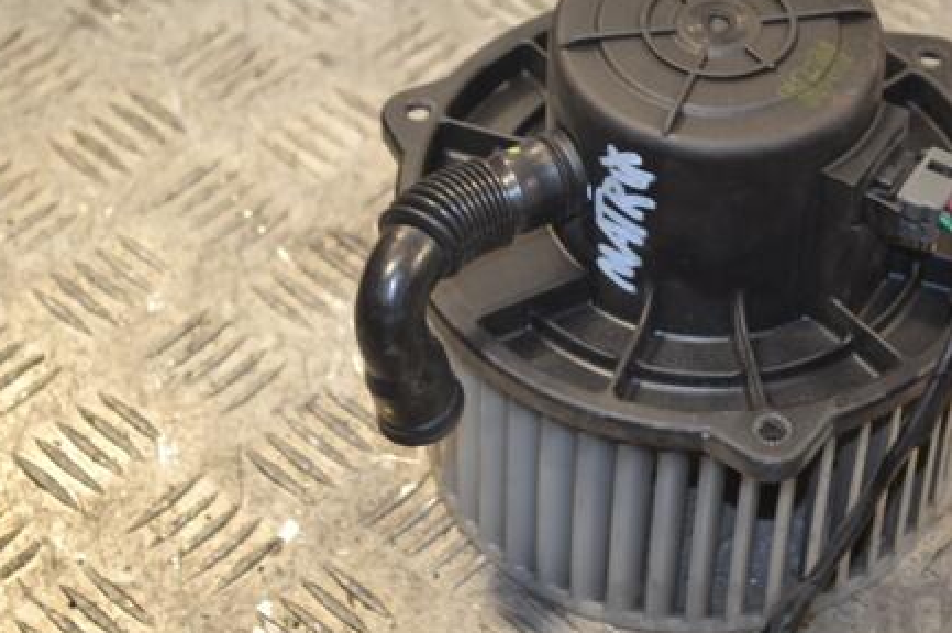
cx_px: 561
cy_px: 323
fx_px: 2748
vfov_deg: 13.1
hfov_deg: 19.6
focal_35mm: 104
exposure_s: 1/60
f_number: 5.6
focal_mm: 50
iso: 400
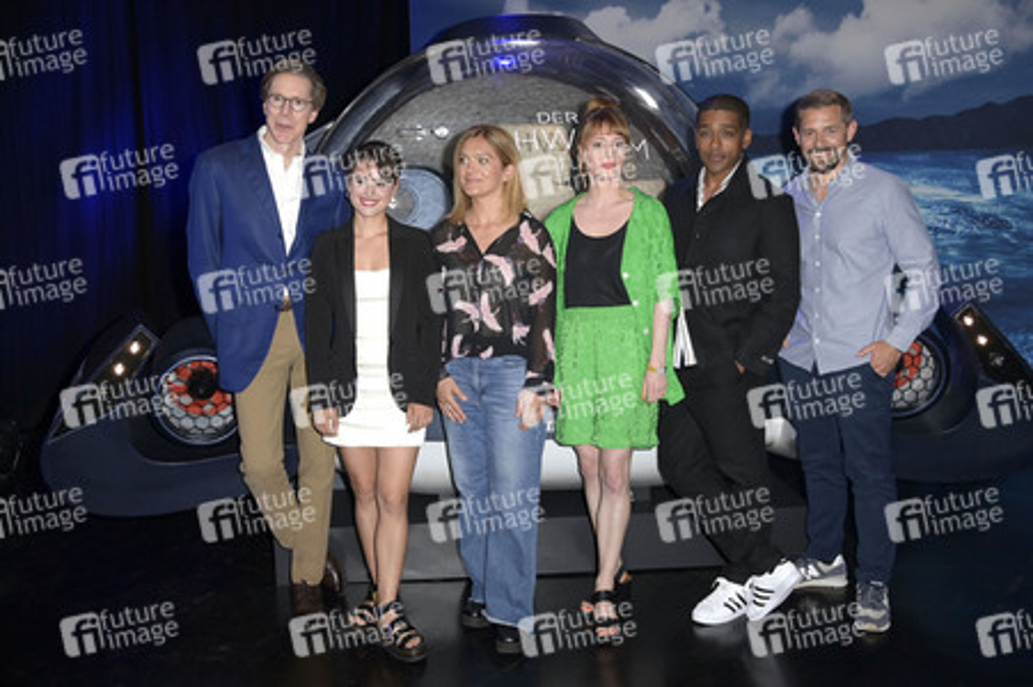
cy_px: 344
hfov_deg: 53.2
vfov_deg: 36.8
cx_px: 516
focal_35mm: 36
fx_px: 1032
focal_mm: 36
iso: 1000
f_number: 5.6
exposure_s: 1/200
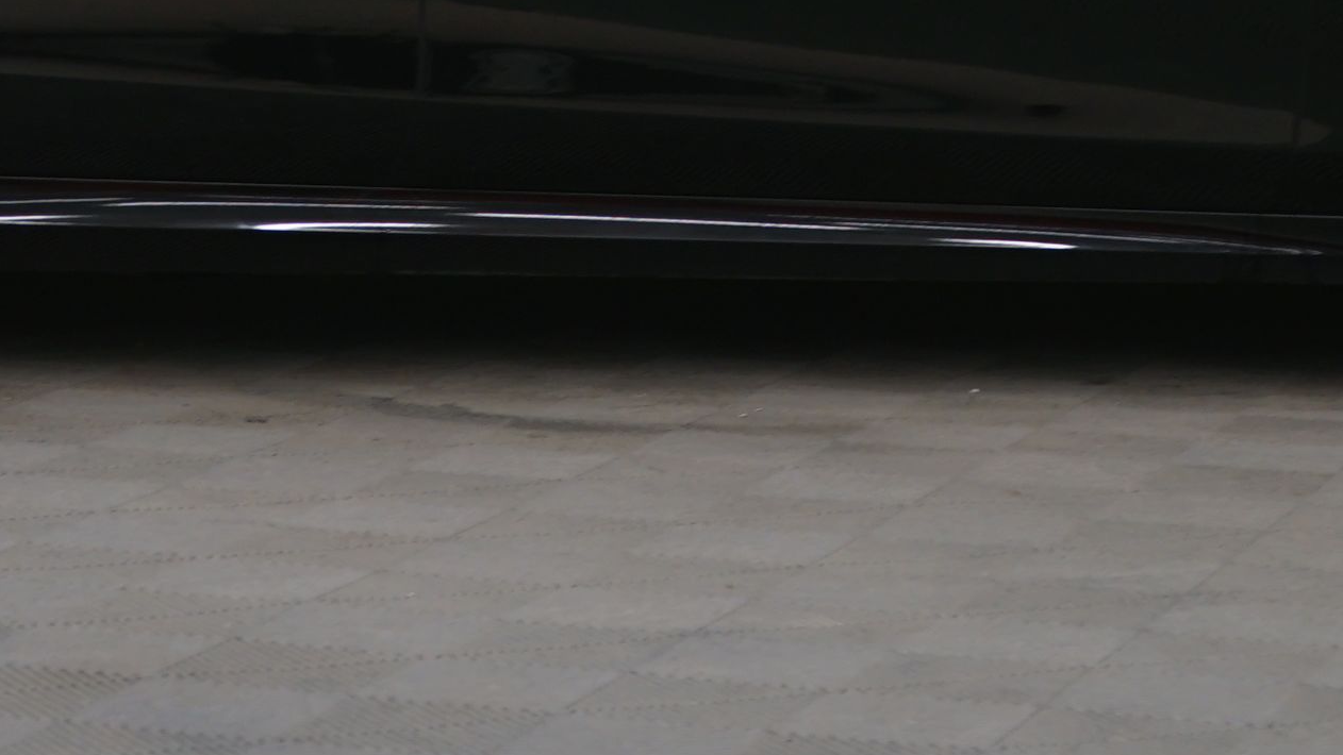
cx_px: 527
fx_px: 5235
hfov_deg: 14.6
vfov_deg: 8.0
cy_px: -616
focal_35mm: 147
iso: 400
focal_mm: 45
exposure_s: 1/8
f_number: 5
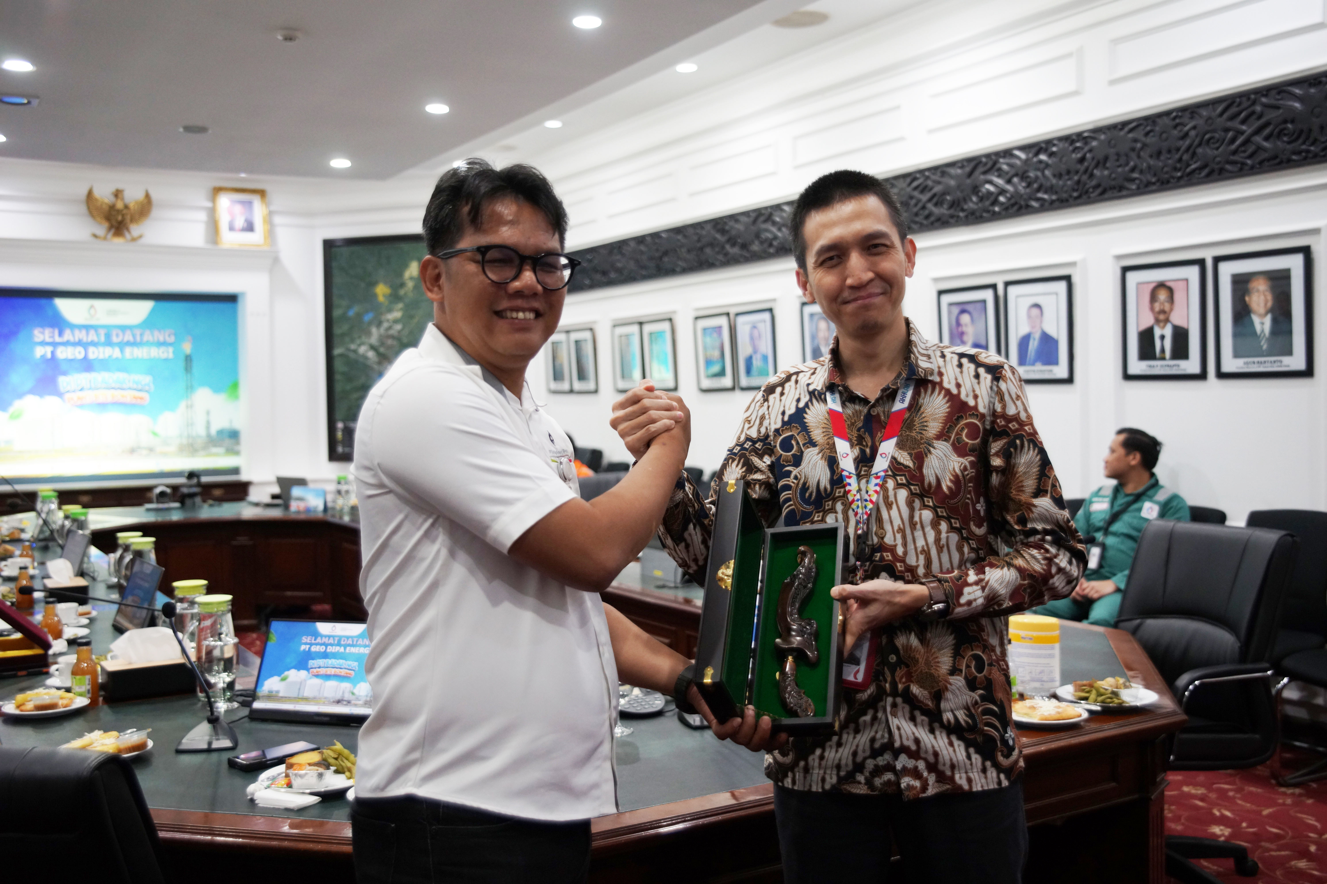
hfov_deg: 39.6
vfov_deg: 27.0
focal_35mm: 50
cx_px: 664
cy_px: 442
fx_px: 1843
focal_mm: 50
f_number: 2.8
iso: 800
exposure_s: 1/125
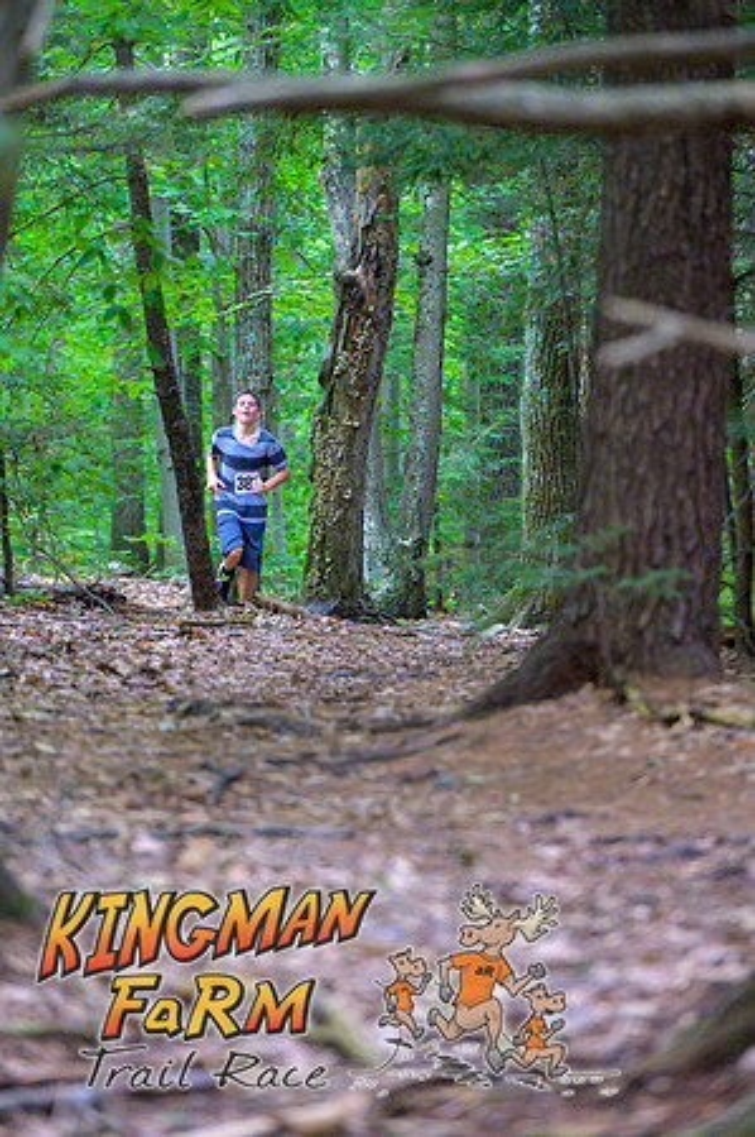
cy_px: 568
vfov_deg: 10.6
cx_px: 378
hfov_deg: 7.0
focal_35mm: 195
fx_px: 6148
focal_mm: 195
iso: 8000
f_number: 4
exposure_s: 1/200
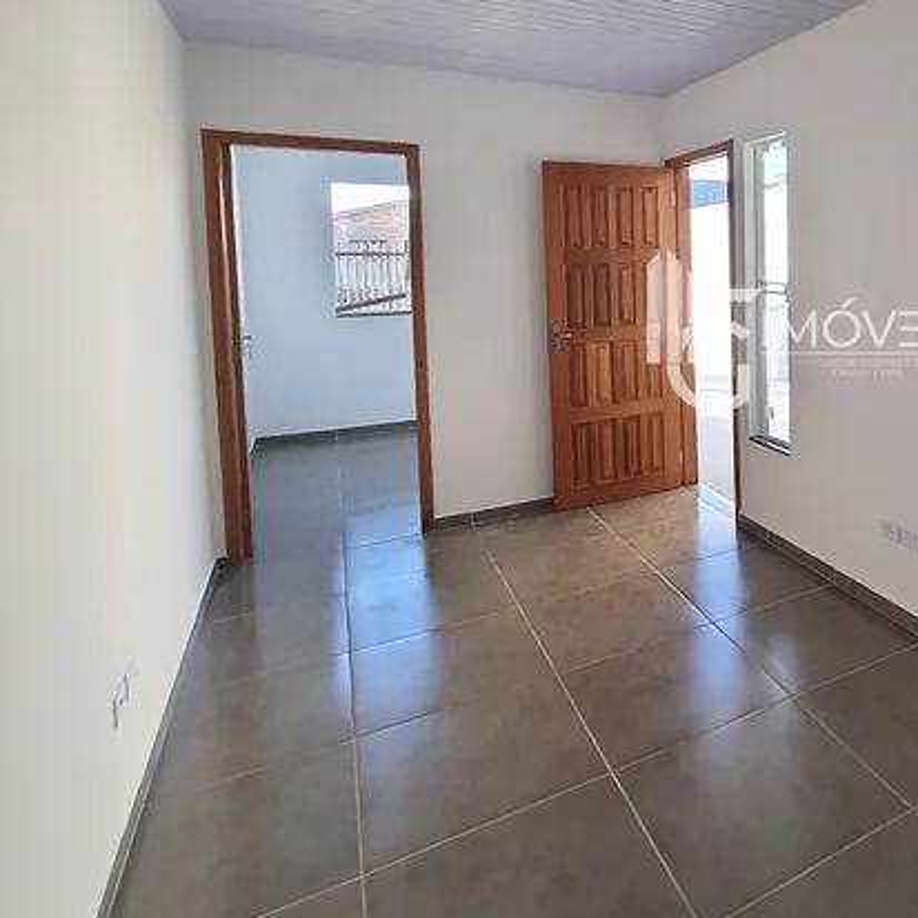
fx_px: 690
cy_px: 330
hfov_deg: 58.4
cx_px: 811
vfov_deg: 66.0
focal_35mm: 23
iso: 125
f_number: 2.2
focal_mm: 1.74
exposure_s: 1/60
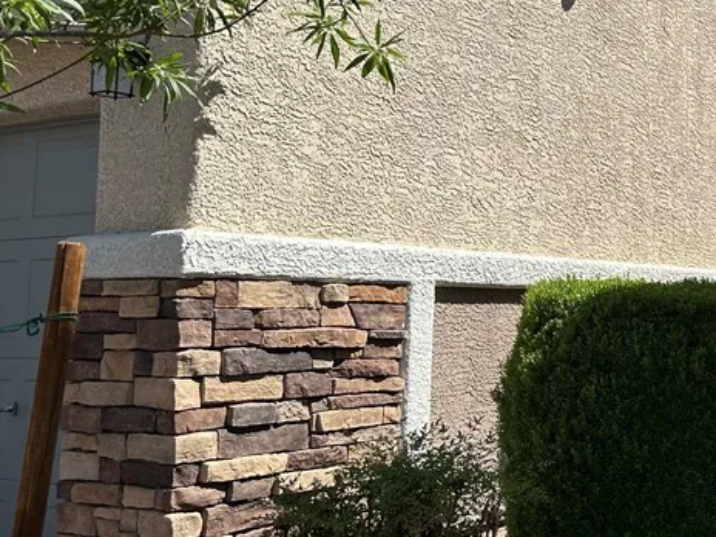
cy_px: 218
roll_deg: +0.3
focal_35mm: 53
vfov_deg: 27.5
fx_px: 1096
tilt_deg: +5.7
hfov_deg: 32.4
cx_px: 762
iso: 80
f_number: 1.78
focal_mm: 6.86
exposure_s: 1/4762
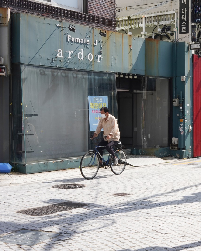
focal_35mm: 61
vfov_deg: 30.9
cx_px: 190
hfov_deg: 24.1
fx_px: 453
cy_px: 103
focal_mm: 35
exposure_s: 1/100
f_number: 22
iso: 400
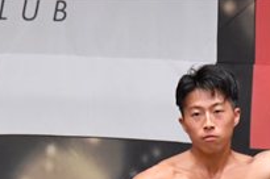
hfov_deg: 2.7
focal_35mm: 764
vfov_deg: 1.8
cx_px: 155
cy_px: 336
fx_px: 5721
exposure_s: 1/400
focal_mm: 135
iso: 6400
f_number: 5.6
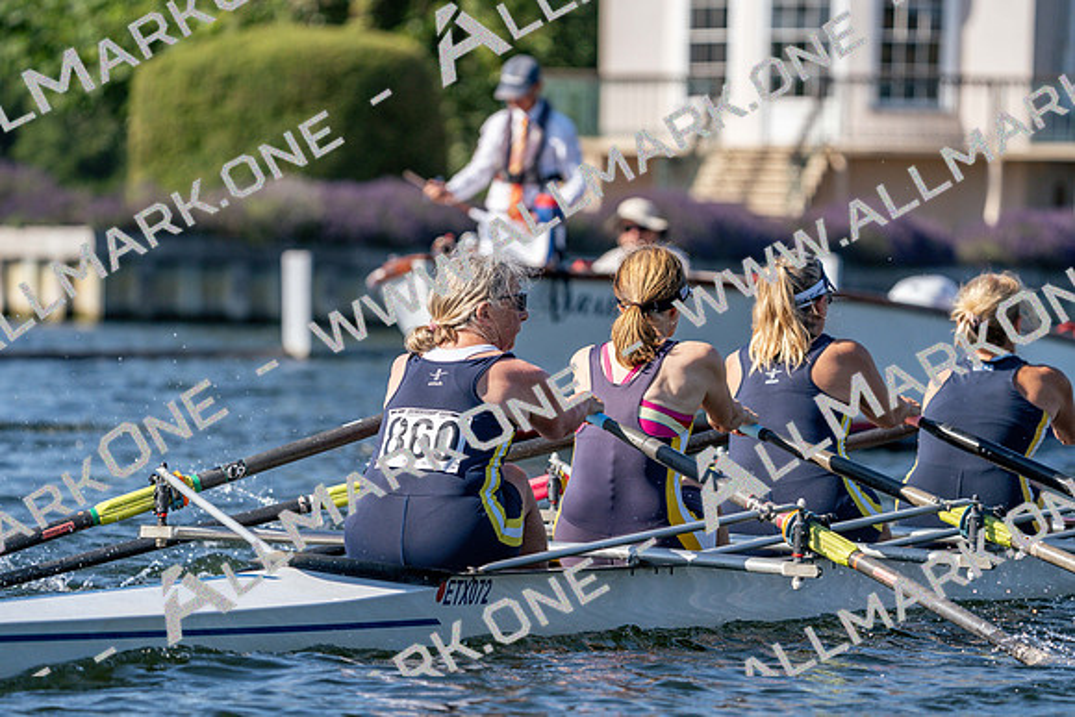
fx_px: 9139
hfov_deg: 6.7
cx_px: 538
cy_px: 358
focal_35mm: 306
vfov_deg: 4.5
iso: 250
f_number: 6.3
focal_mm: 306
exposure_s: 1/1600
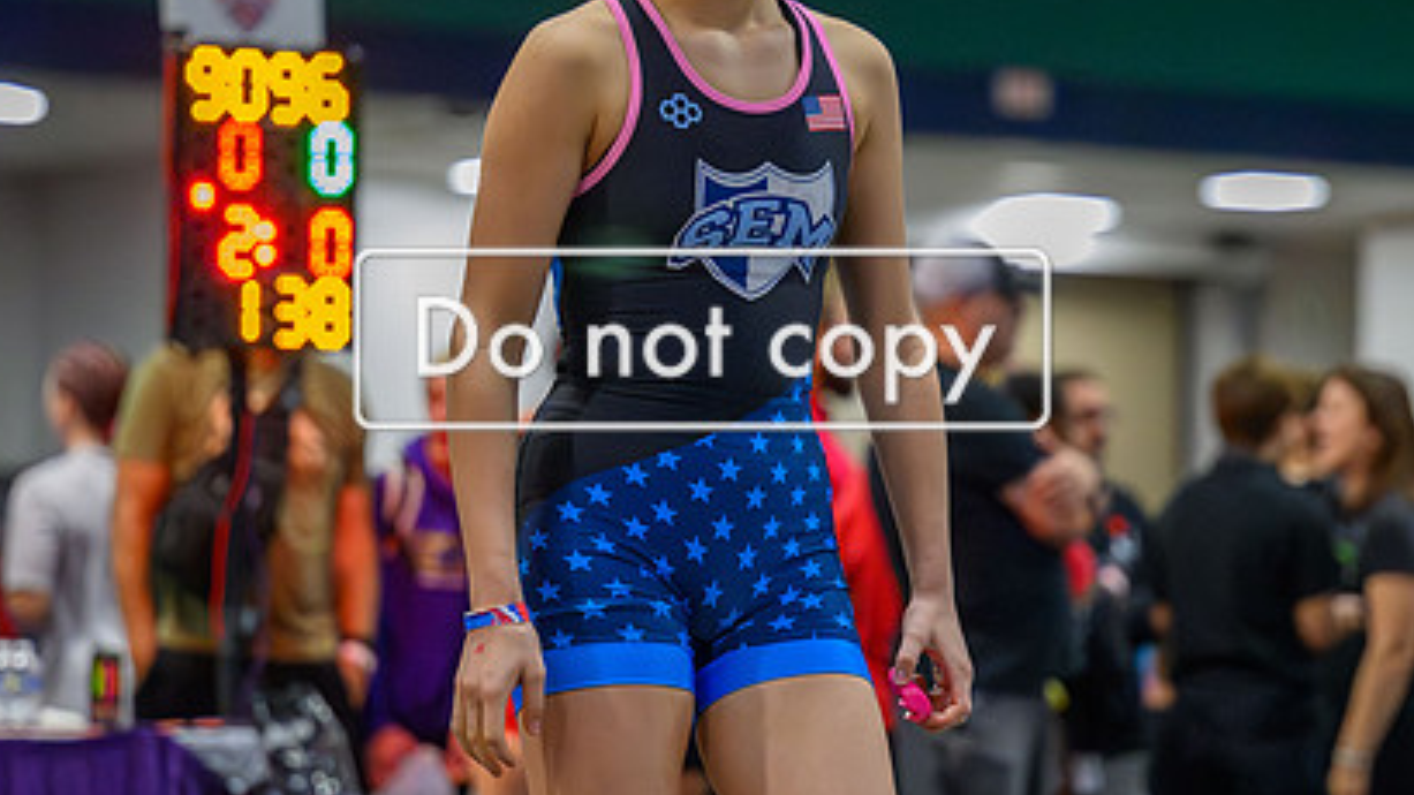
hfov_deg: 11.7
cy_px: 259
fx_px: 6898
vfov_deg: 6.6
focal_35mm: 184
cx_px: 721
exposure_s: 1/800
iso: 16000
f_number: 2.8
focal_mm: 105
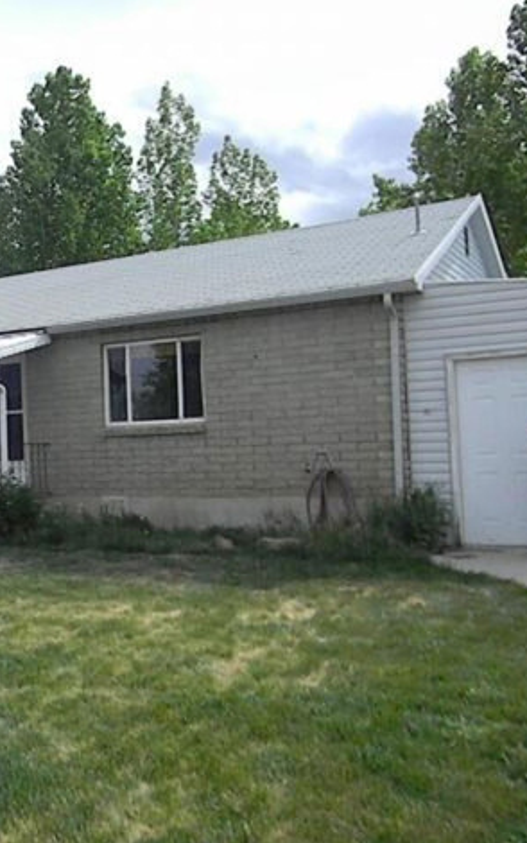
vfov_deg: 50.4
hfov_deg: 31.1
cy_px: 416
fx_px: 896
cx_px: 38
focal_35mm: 39
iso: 666
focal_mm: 5
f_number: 7
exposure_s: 1/1621
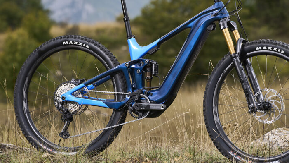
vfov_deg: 4.7
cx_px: 163
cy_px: 48
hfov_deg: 8.4
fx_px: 1969
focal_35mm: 257
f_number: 5.6
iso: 100
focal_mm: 168
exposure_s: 1/200
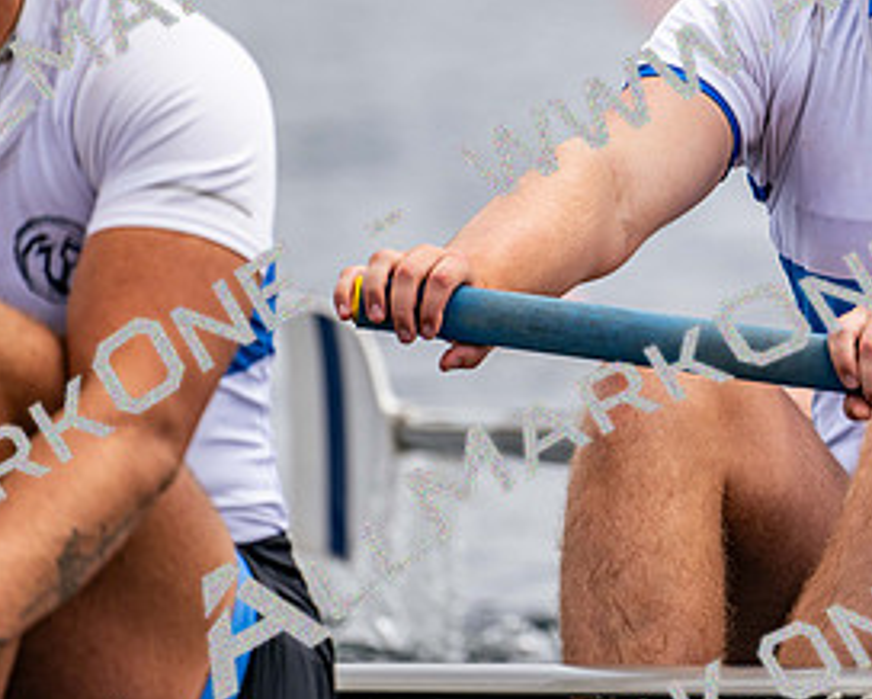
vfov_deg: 1.9
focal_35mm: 801
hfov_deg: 2.4
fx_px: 20687
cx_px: 853
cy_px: 207
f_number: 4.5
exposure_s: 1/2500
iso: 250
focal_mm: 400
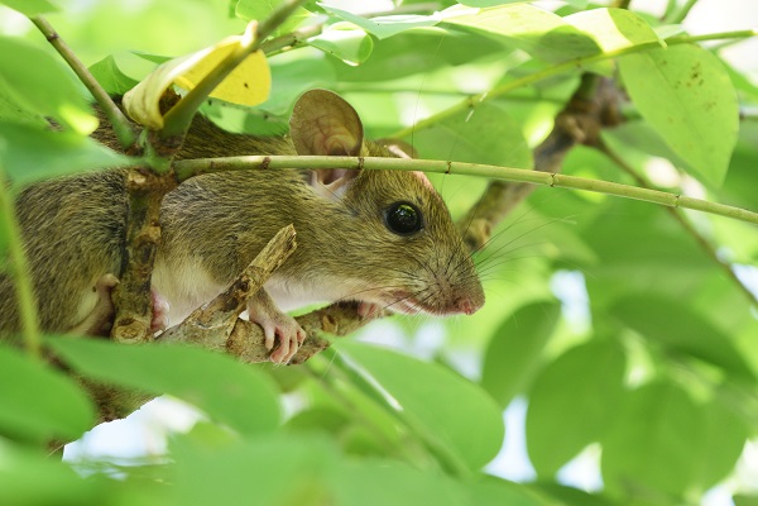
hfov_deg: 24.6
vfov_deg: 16.6
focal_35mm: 82
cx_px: 379
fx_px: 1737
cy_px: 253
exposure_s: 1/125
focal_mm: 55
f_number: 5.6
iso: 560
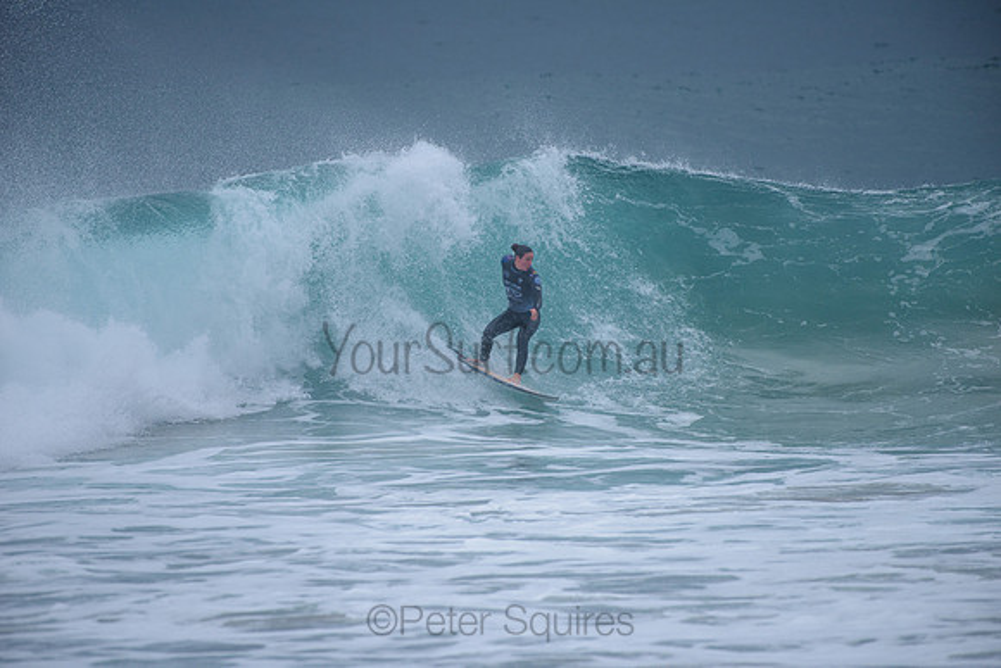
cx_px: 500
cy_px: 334
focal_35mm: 500
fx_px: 13905
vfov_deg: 2.8
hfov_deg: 4.1
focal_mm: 500
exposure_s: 1/2000
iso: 280
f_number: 5.6
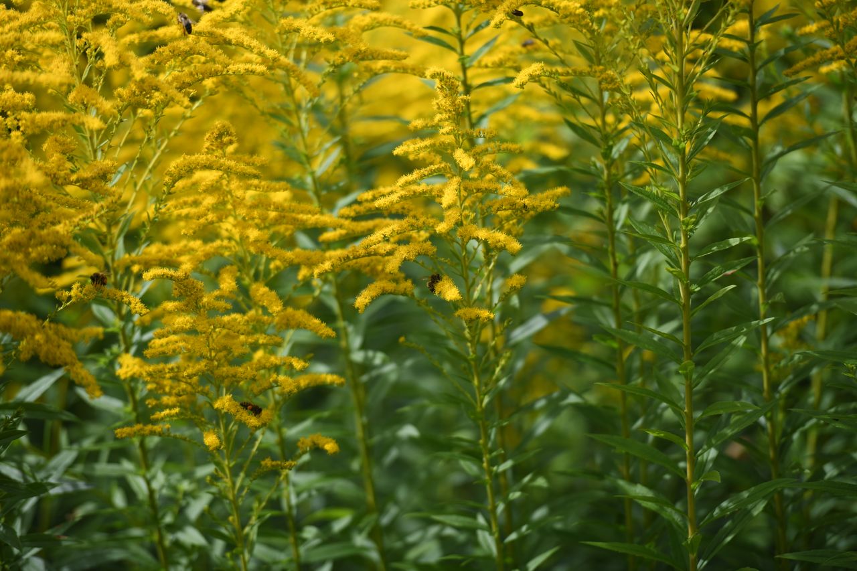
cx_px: 428
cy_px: 286
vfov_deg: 6.9
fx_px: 4760
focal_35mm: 200
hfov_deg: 10.3
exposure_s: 1/1000
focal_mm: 200
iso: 100
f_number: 2.8
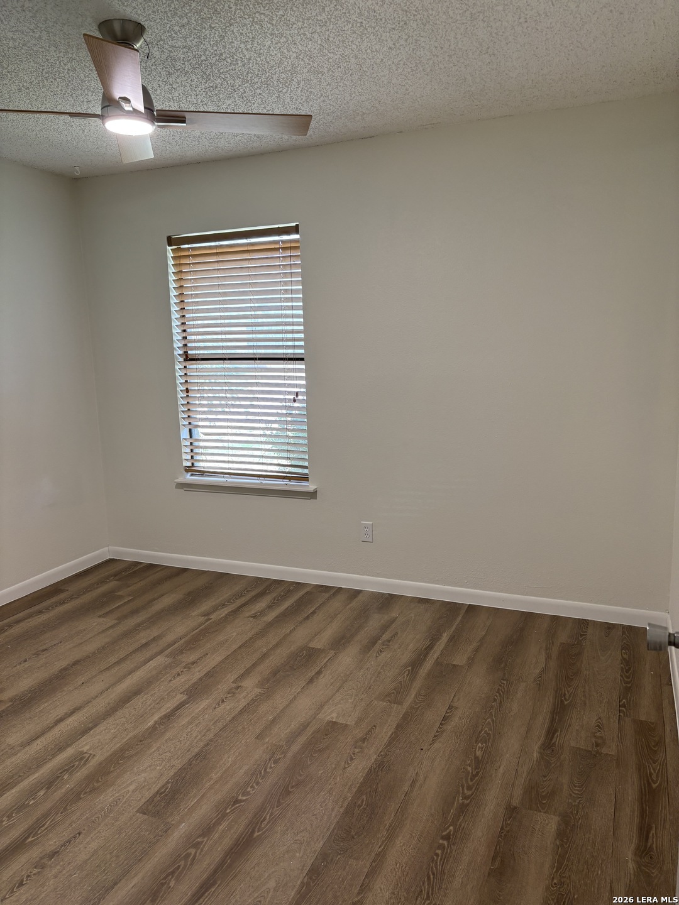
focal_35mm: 26
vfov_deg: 67.3
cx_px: 340
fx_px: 680
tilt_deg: -9.6
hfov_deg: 53.1
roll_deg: +0.9
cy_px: 452
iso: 100
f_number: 1.6
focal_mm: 5.96
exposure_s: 1/60
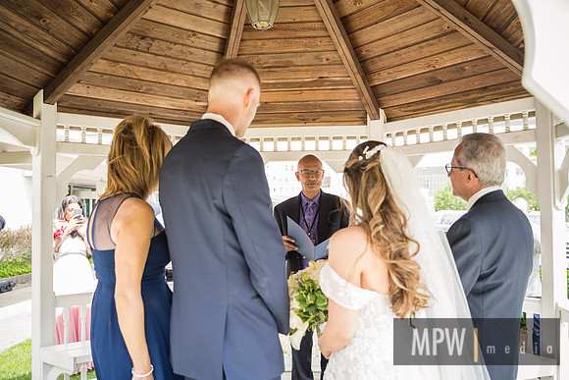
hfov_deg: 65.5
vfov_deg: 46.4
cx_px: 284
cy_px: 190
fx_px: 443
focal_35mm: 28
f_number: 2.8
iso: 100
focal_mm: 28
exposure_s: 1/125
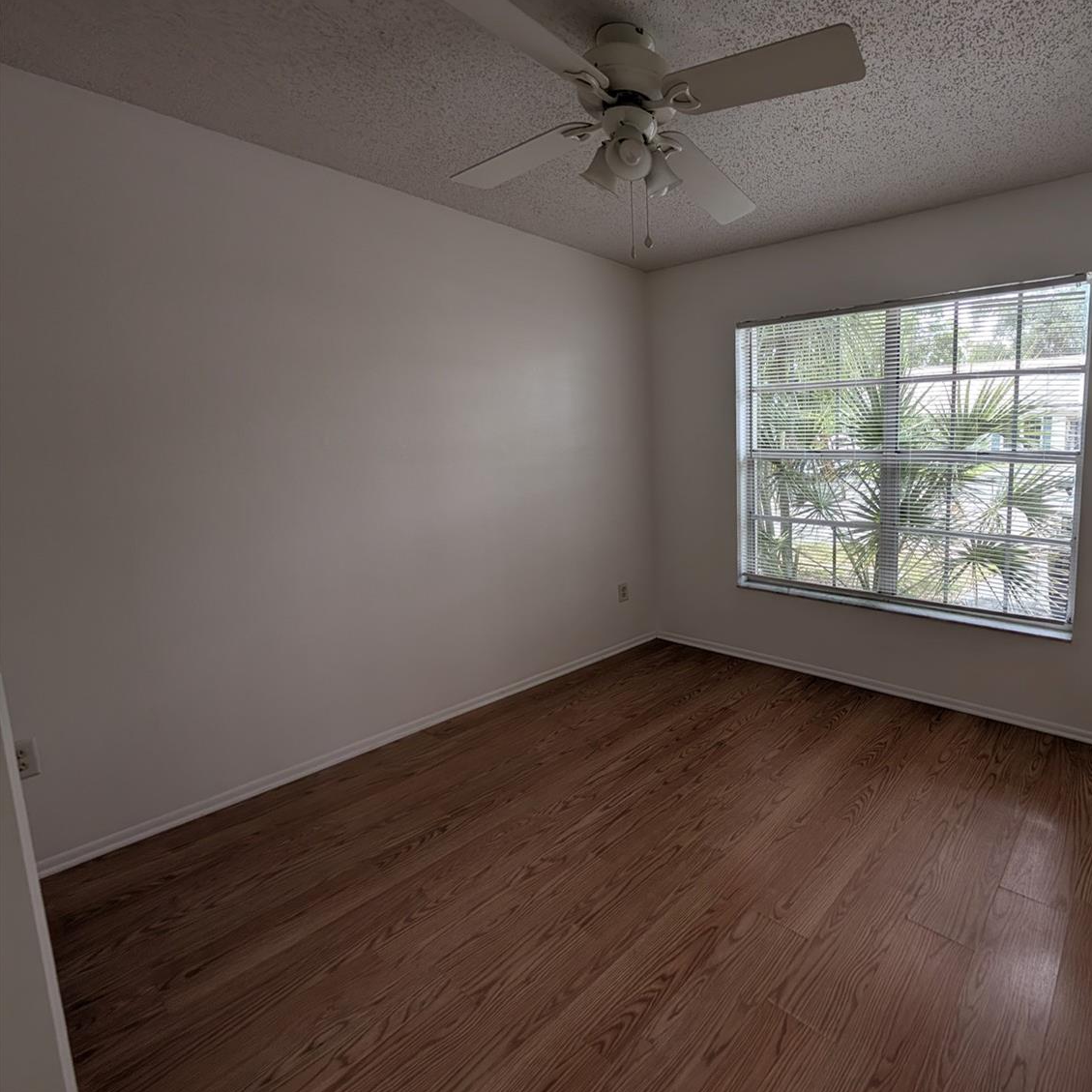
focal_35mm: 15
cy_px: 515
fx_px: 535
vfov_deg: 91.0
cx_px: 769
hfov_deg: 86.3
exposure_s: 1/206
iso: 56
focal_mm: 2.02
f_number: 1.7
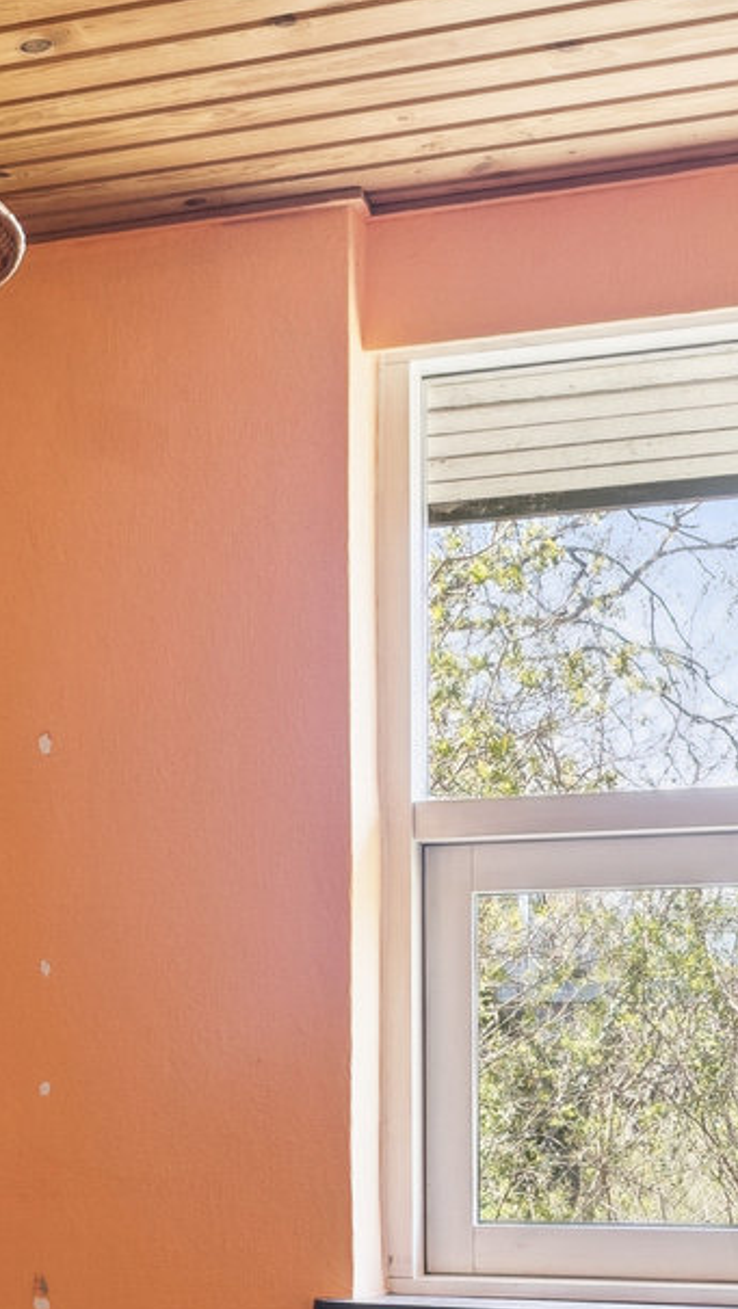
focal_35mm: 62
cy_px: 1097
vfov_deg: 32.7
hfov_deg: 19.3
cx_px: 145
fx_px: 2145
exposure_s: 1/30
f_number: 7.1
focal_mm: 17.5
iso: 800
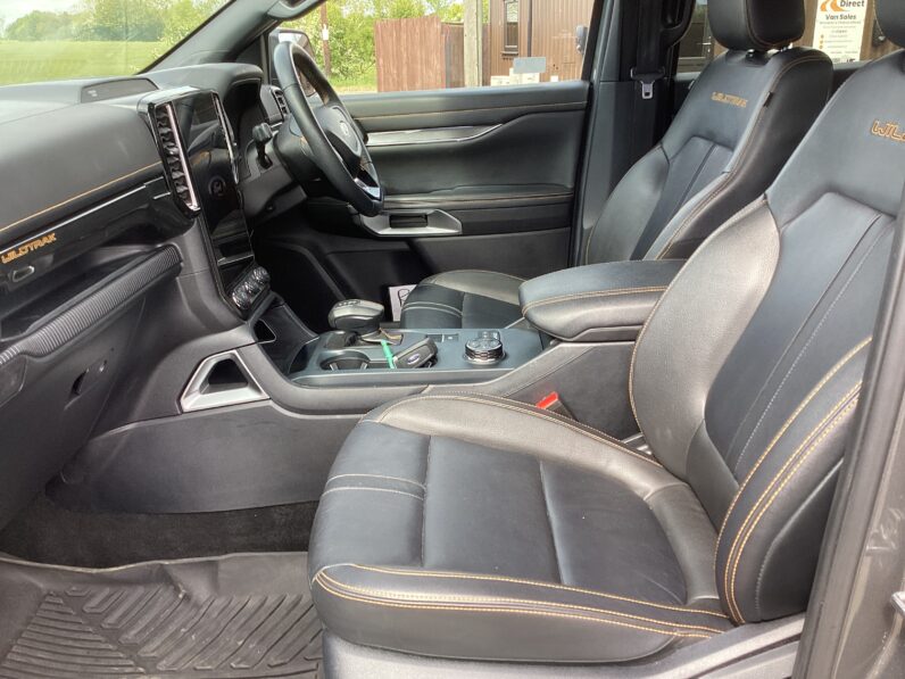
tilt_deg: -21.5
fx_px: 810
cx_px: 452
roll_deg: +1.9
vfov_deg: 45.4
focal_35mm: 31
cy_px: 340
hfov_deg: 58.4
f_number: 2.4
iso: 50
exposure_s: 1/120
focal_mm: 3.3
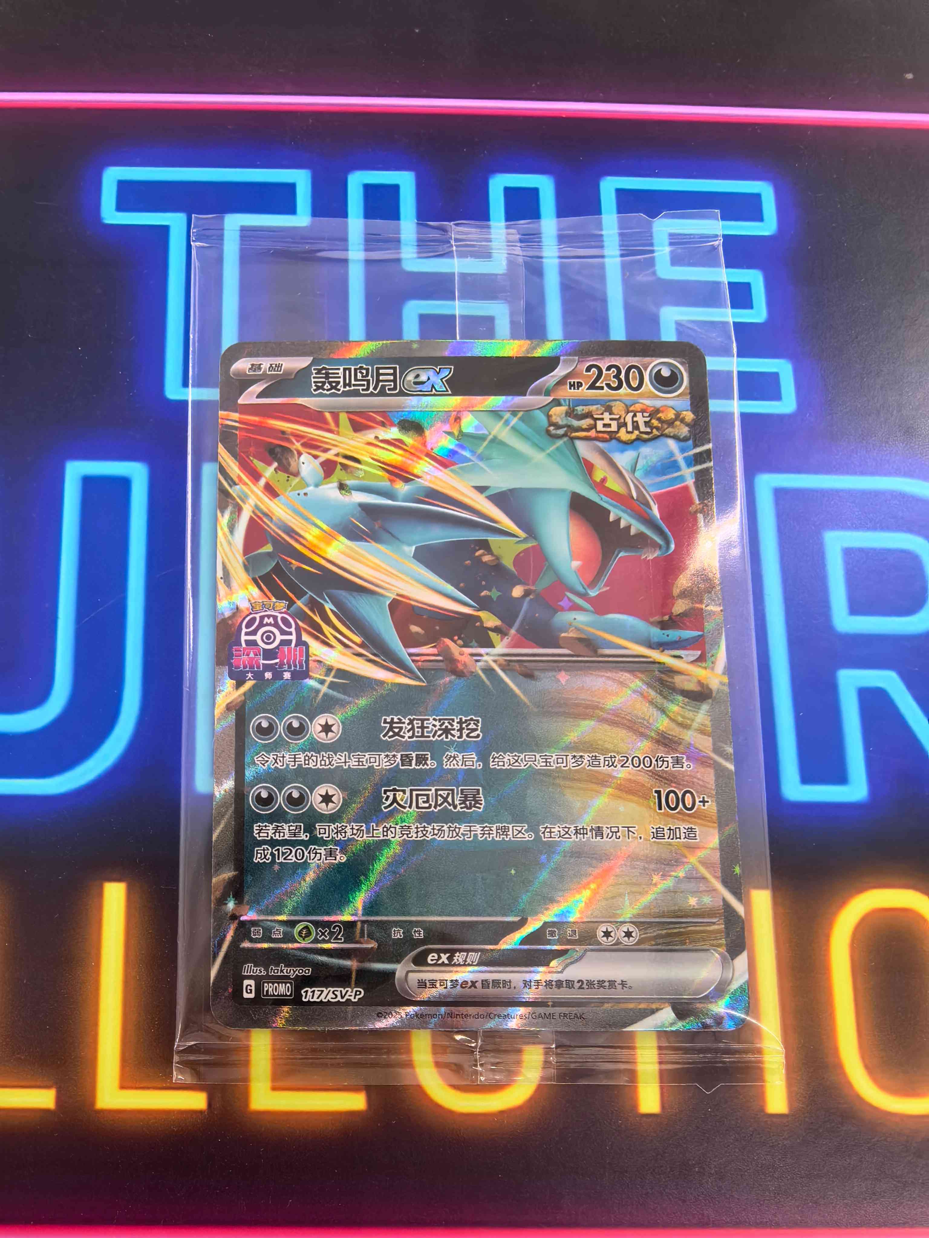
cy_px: 619
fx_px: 966
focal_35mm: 27
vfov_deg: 65.3
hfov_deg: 51.4
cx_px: 464
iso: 125
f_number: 2.2
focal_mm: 1.95
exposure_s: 1/50
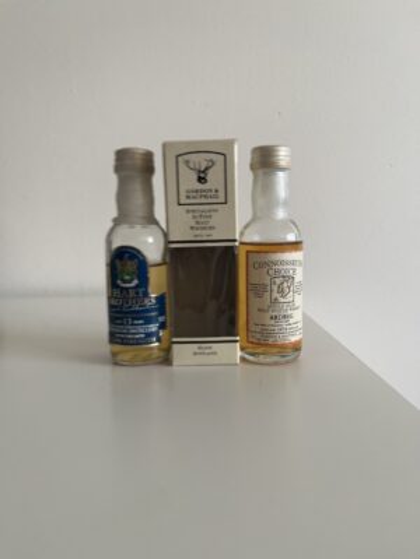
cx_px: 210
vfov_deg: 67.3
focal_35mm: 26
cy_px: 280
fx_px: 421
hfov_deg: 53.1
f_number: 1.6
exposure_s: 1/60
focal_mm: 5.1
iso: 160
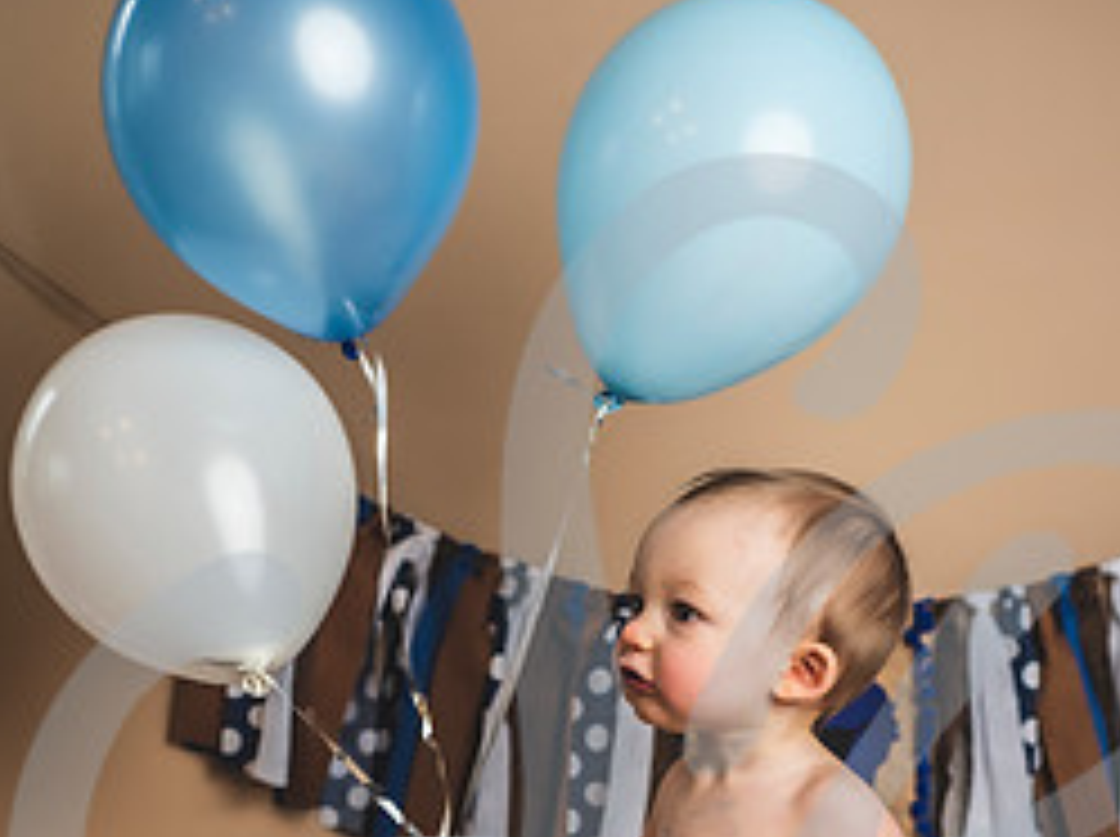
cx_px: 652
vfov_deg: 16.4
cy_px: 914
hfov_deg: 22.5
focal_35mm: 87
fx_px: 2811
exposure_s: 1/125
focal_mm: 50
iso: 200
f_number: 2.8
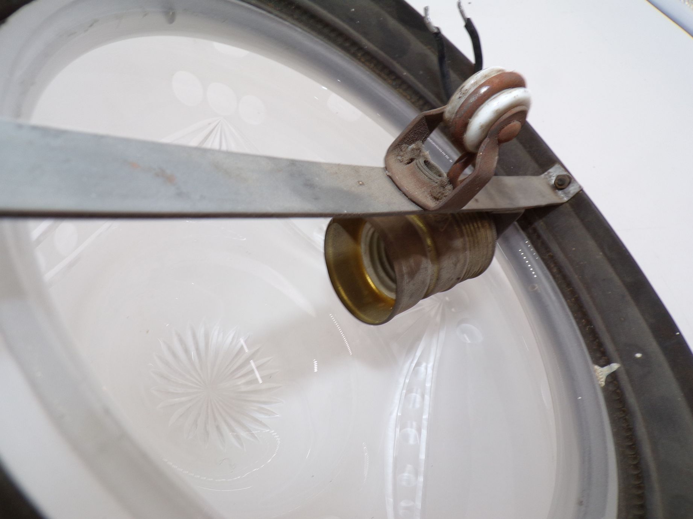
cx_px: 346
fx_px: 480
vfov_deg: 56.8
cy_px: 260
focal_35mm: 24
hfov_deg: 71.6
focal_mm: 4.3
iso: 80
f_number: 4.4
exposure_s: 1/34
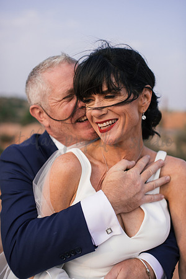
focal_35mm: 50
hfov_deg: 27.0
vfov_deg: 39.6
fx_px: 387
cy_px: 140
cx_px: 93
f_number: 2.5
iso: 125
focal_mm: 50
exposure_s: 1/1250
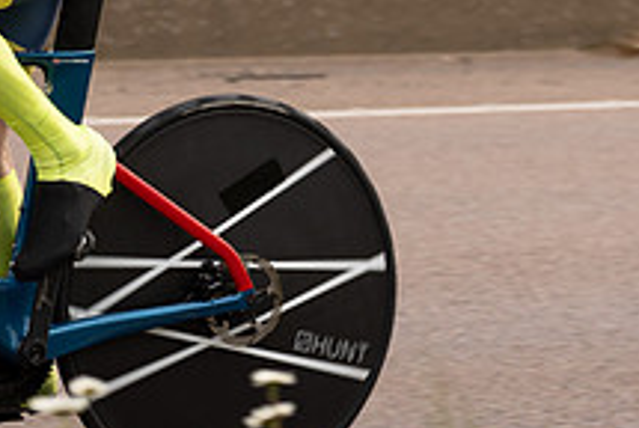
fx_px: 5421
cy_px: -148
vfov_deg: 4.5
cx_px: -315
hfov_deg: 6.7
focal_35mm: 305
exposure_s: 1/800
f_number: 4
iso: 125
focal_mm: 70
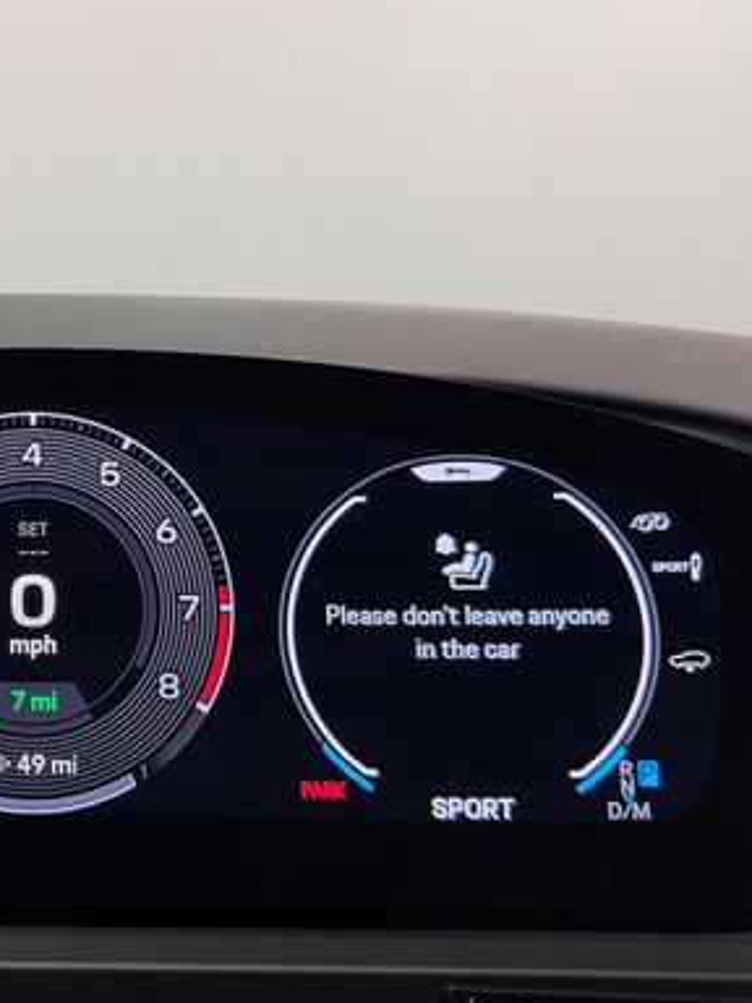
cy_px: 488
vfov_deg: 46.8
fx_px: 1159
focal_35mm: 40
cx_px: 10
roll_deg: -0.4
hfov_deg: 33.1
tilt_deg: -3.5
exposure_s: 1/120
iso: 160
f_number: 1.78
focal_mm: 6.76
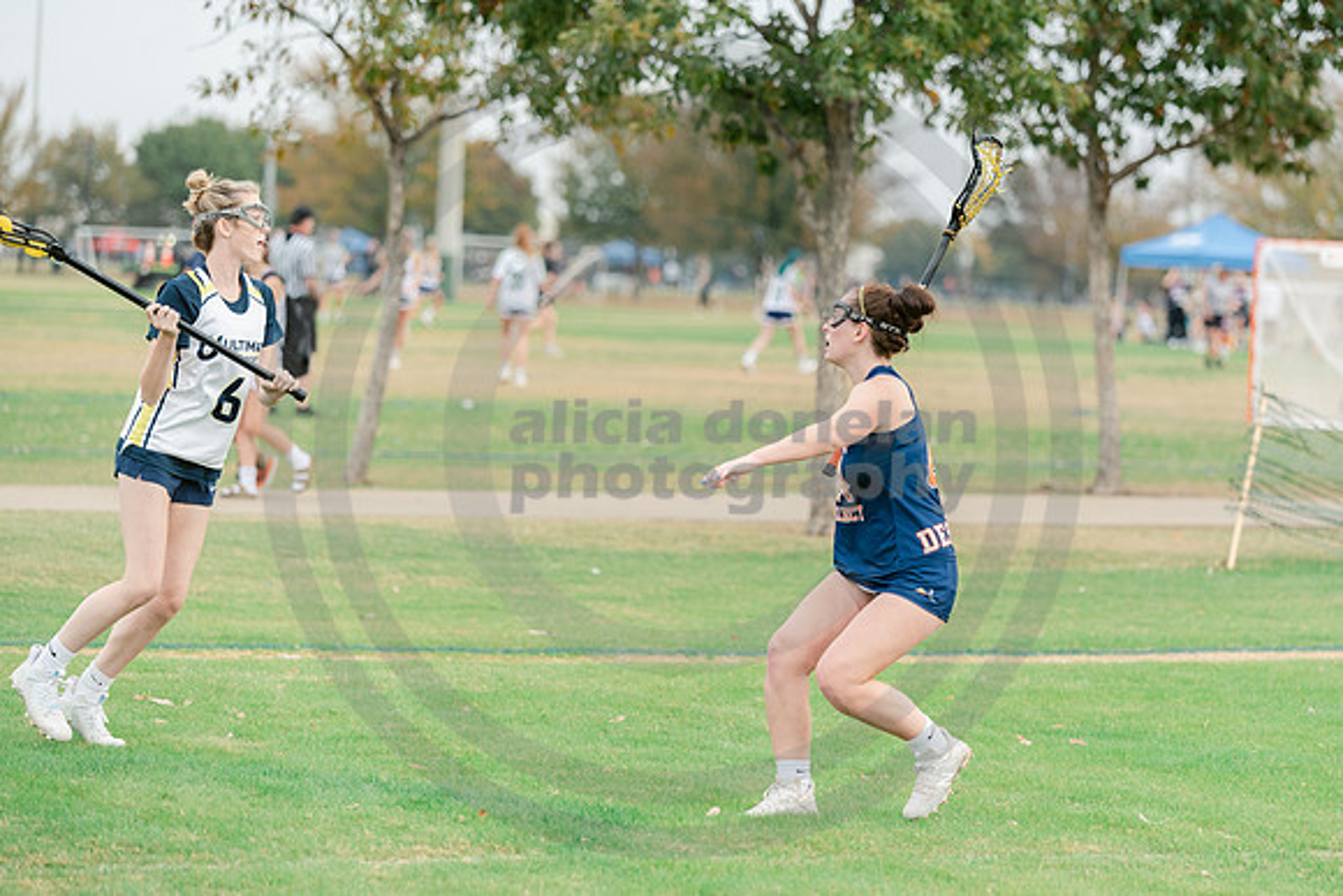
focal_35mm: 147
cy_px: 455
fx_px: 5472
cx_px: 788
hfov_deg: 14.0
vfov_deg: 9.4
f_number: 2.8
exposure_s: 1/1250
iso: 450
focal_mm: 125
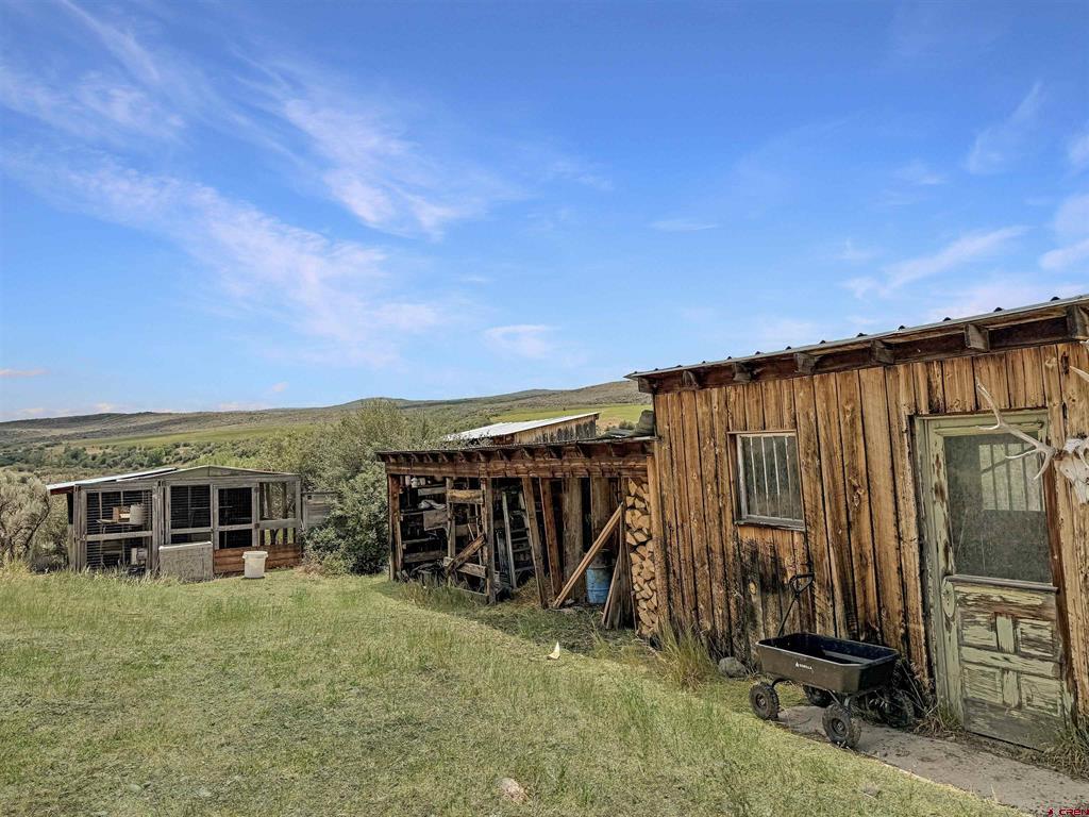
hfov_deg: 71.6
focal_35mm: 24
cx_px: 544
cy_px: 408
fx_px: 755
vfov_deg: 56.8
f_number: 1.78
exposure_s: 1/8130
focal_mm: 6.76
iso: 80
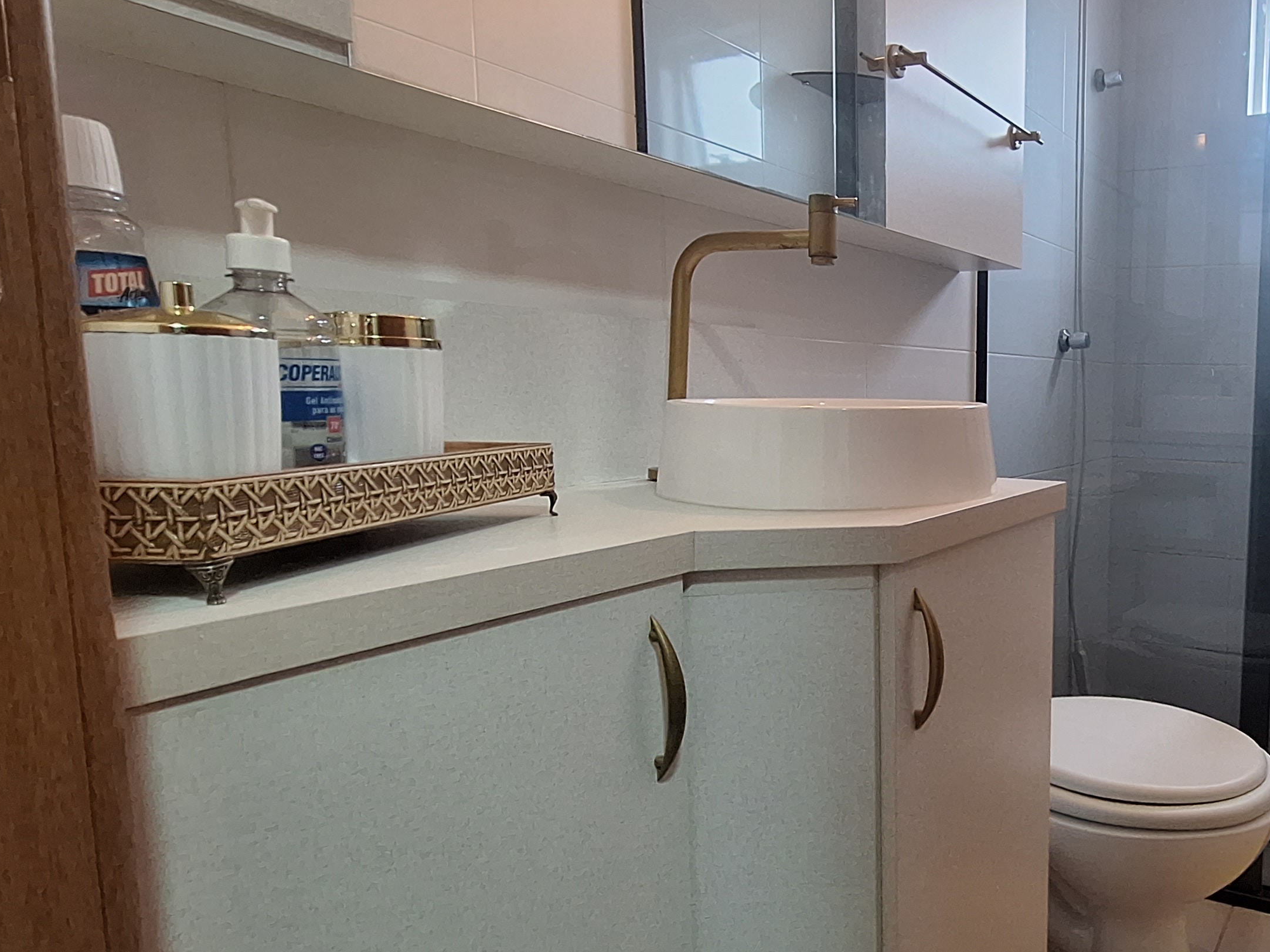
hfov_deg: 64.7
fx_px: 880
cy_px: 503
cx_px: 1032
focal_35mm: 24
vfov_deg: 56.8
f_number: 2.2
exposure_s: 1/40
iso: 125
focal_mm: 1.74
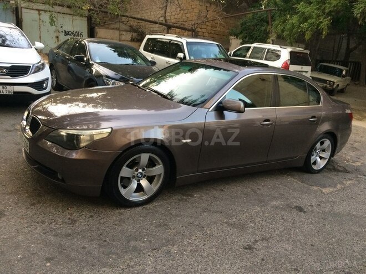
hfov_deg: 61.7
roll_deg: -2.6
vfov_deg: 48.2
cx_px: 183
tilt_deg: -13.8
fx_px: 307
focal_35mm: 29
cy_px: 137
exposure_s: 1/33
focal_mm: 4.15
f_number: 2.2
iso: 80
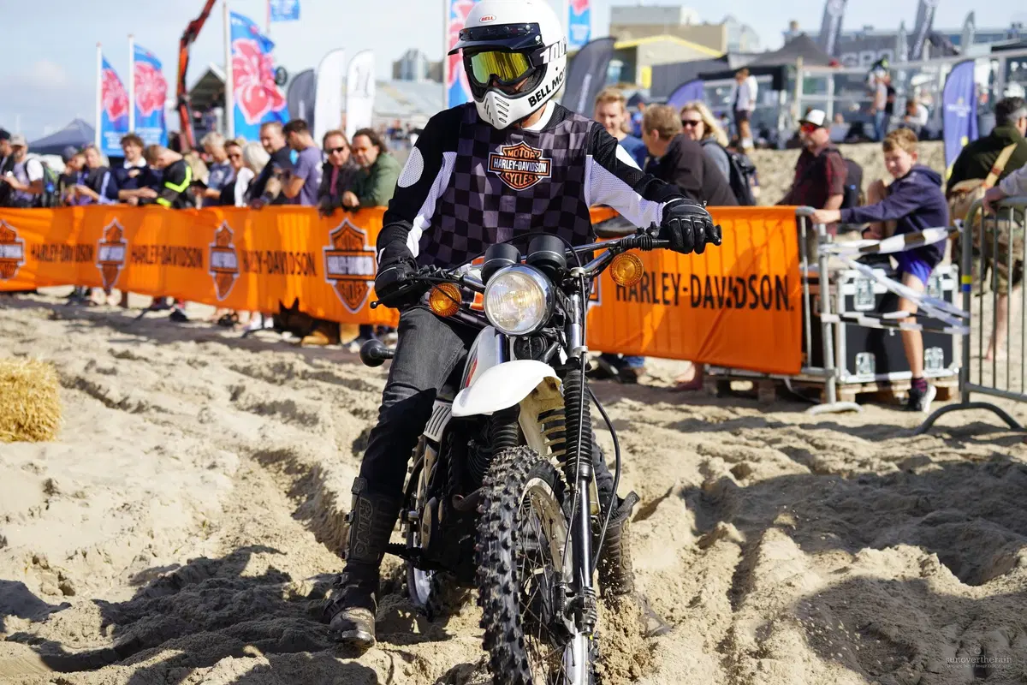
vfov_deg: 19.5
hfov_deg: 28.8
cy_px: 342
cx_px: 514
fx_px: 1997
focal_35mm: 70
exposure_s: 1/500
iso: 100
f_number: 5.6
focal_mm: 70
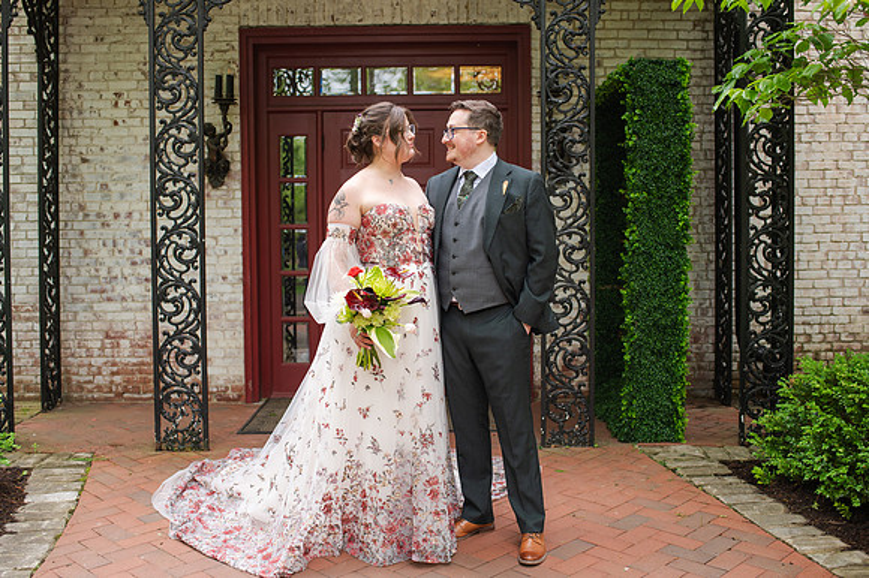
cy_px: 274
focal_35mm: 38
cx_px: 426
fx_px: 925
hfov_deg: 50.3
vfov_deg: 34.7
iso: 320
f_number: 3.2
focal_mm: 35
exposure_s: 1/320
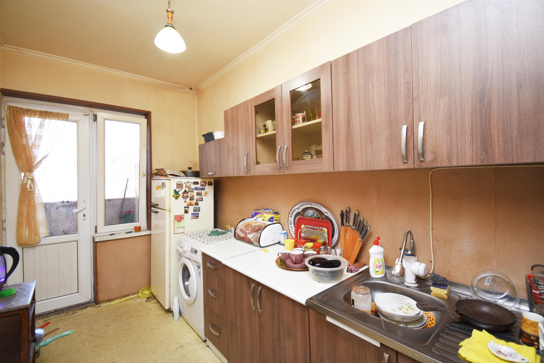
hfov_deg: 100.4
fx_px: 227
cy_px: 182
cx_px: 272
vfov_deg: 77.3
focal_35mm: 15
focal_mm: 10
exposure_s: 1/25
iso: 100
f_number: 4.5
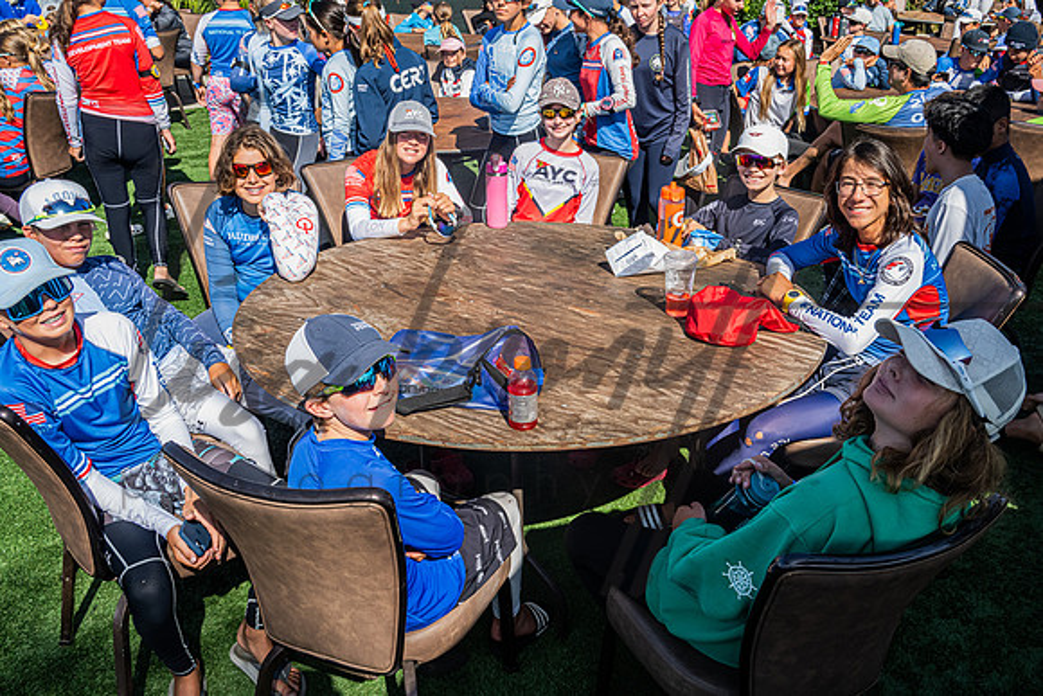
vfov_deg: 42.9
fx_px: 884
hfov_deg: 61.0
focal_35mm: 31
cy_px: 324
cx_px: 557
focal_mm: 28
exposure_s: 1/500
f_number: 11
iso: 800
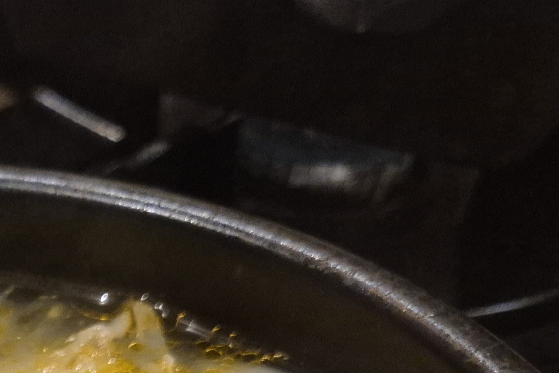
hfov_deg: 21.2
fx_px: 1335
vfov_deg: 13.8
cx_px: -184
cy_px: 720
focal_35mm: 86
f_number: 1.8
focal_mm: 5.4
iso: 800
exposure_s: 1/120
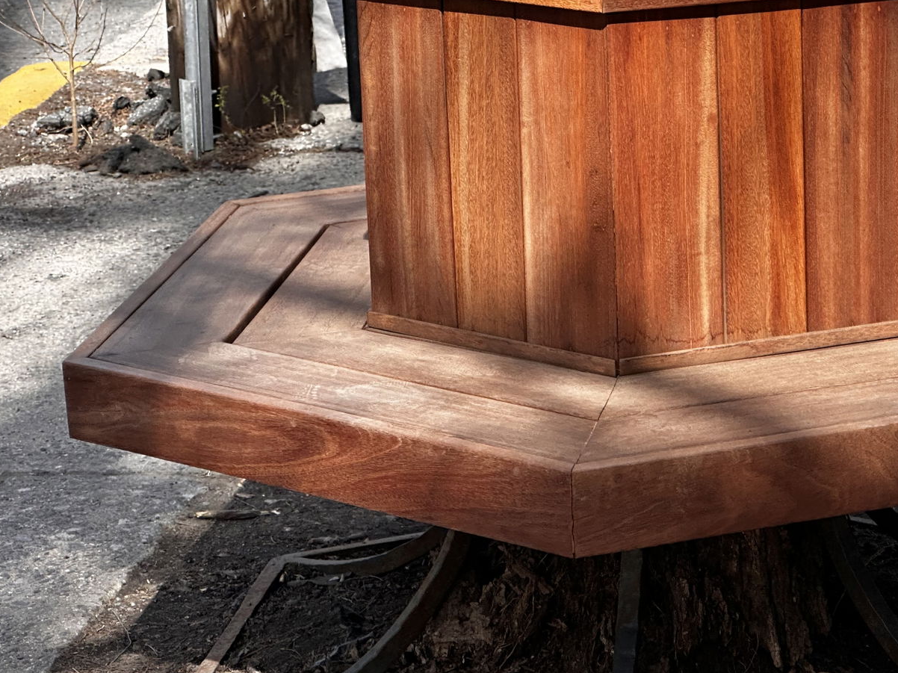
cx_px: 614
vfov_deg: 12.0
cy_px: 220
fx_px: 3190
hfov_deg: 16.0
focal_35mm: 123
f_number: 2.8
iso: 32
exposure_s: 1/389
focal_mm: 9
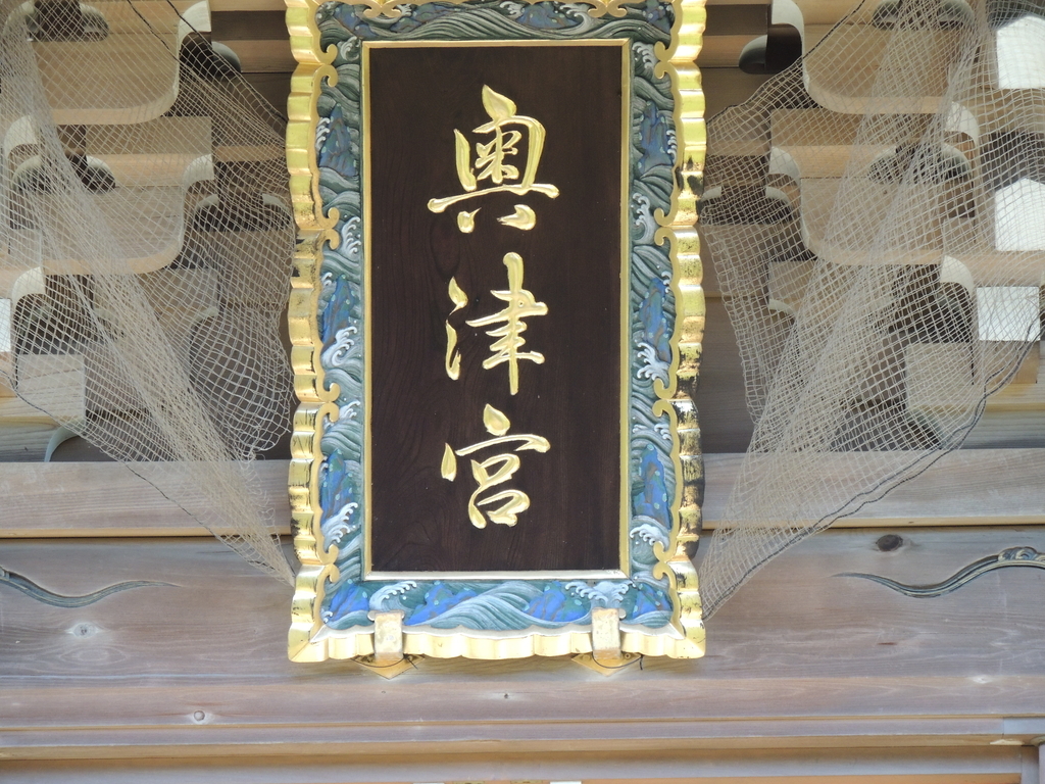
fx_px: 9811
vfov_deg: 4.6
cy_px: 392
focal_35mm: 325
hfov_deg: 6.1
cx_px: 522
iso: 400
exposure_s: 1/50
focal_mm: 57.9
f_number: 4.8
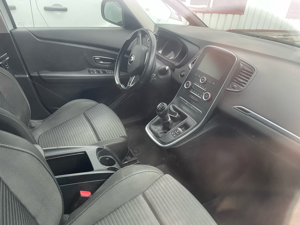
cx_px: 150
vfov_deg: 53.1
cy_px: 112
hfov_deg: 67.3
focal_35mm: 26
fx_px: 225
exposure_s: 1/77
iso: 125
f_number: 1.6
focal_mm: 4.2
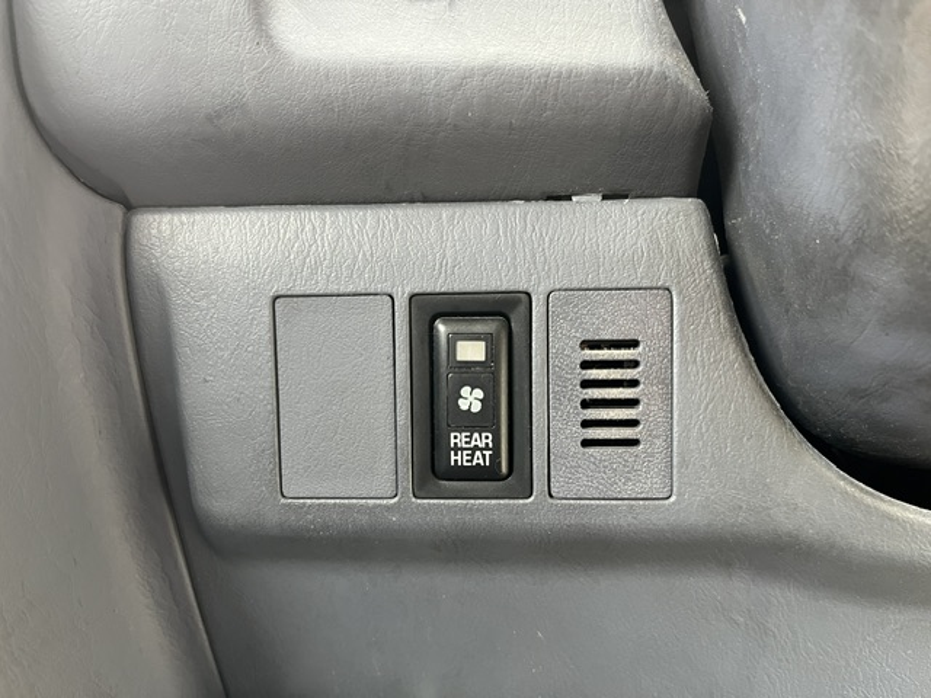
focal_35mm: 26
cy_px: 349
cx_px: 466
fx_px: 699
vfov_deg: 53.1
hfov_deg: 67.3
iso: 250
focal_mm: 5.1
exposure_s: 1/60
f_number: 1.6
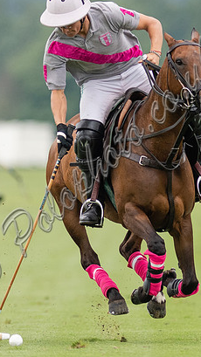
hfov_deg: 1.0
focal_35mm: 1278
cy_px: 188
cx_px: 215
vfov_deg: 1.7
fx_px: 12112
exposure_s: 1/3200
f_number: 2.8
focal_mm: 300
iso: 400
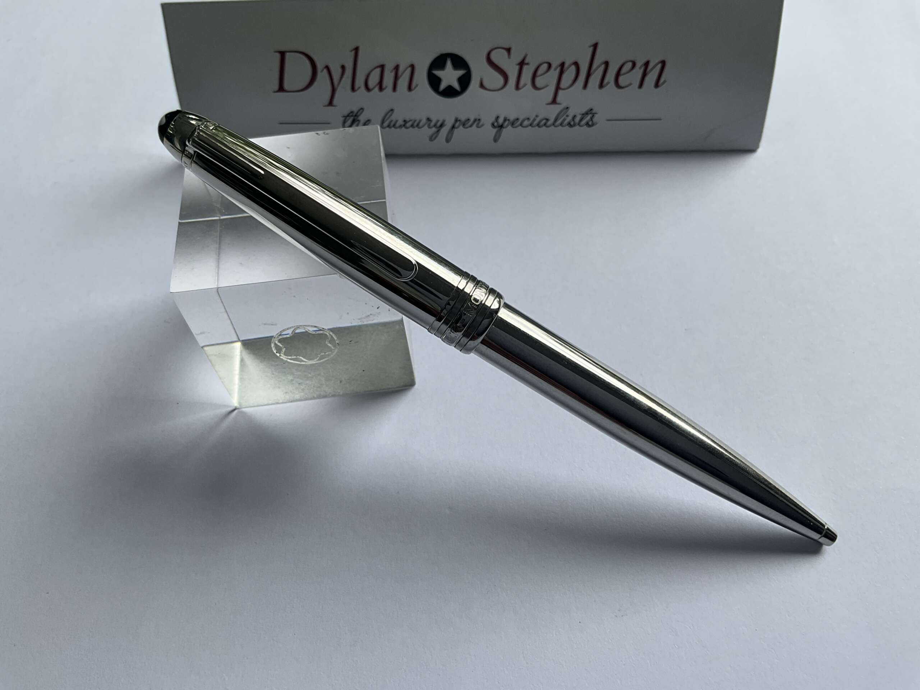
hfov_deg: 61.7
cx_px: 460
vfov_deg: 48.2
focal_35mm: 29
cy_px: 345
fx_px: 771
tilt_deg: -55.5
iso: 20
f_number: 1.8
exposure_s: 1/193
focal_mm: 3
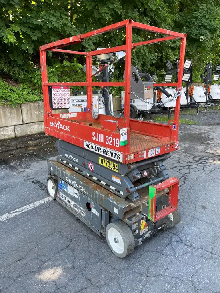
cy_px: 146
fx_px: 220
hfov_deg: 53.1
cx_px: 110
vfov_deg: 67.3
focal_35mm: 26
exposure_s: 1/125
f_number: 1.6
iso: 32
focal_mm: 4.2
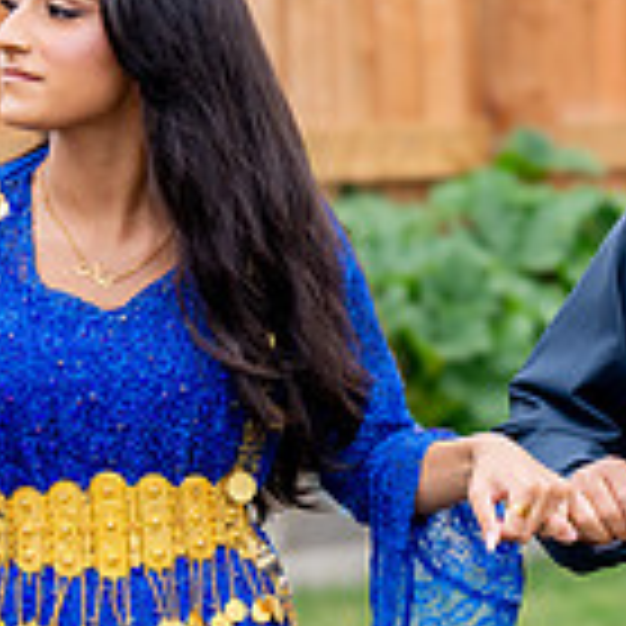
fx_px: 5095
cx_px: 1175
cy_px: 444
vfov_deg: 7.0
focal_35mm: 249
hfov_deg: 6.8
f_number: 2.8
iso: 100
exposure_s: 1/400
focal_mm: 70
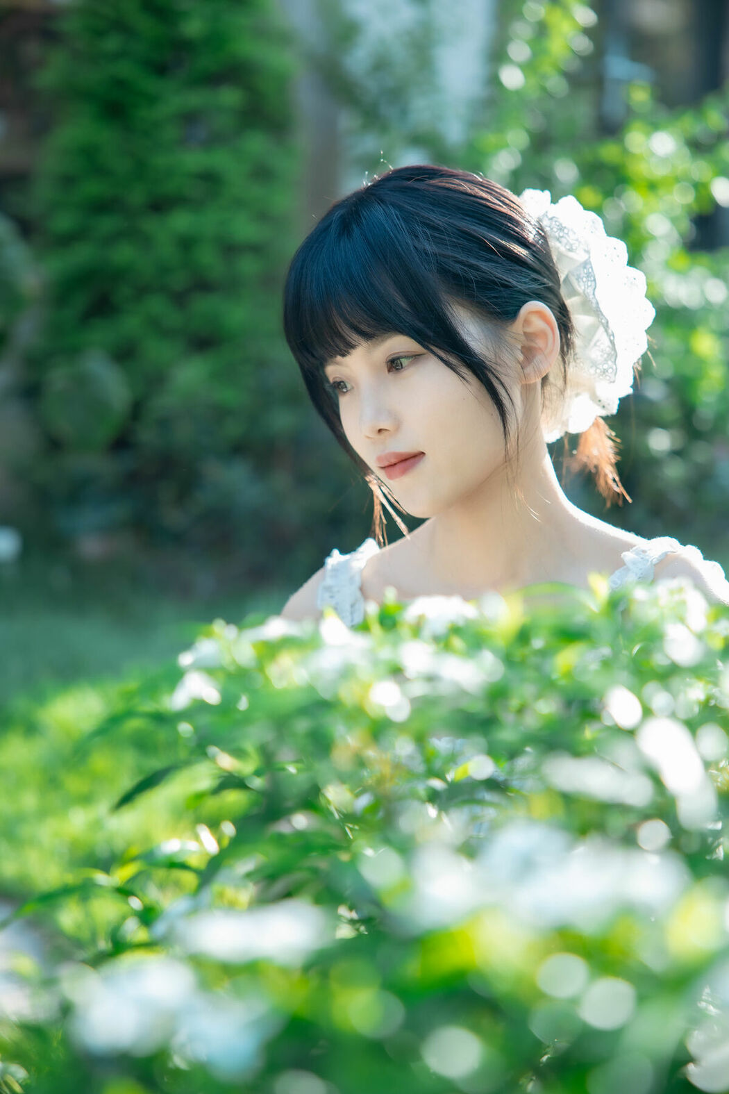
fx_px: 2035
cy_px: 547
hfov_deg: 20.3
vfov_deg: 30.1
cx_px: 364
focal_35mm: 67
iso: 200
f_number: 2.8
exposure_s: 1/200
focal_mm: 67
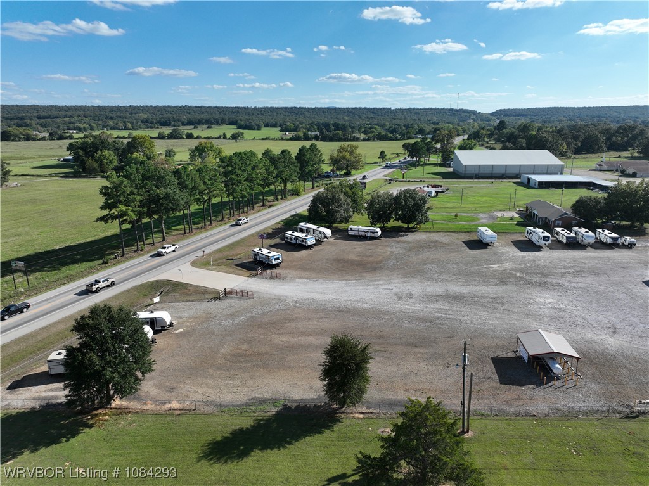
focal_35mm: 24
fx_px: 450
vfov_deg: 56.8
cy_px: 243
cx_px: 324
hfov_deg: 71.6
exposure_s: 1/2000
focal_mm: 12.29
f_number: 2.8
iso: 130
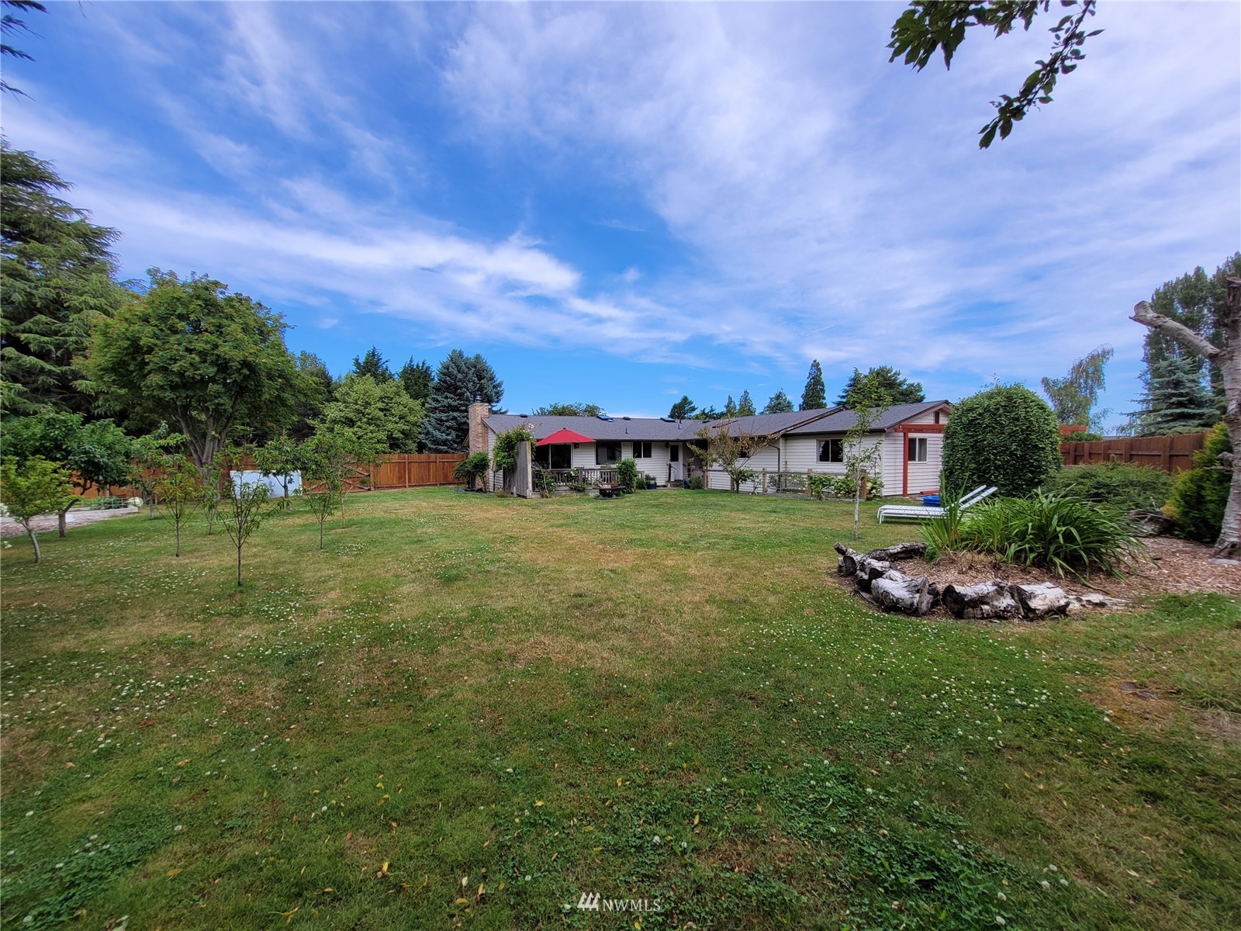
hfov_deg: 106.2
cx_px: 620
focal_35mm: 13
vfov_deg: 89.9
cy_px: 466
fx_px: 466
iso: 40
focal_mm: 1.74
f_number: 2.2
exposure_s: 1/1297
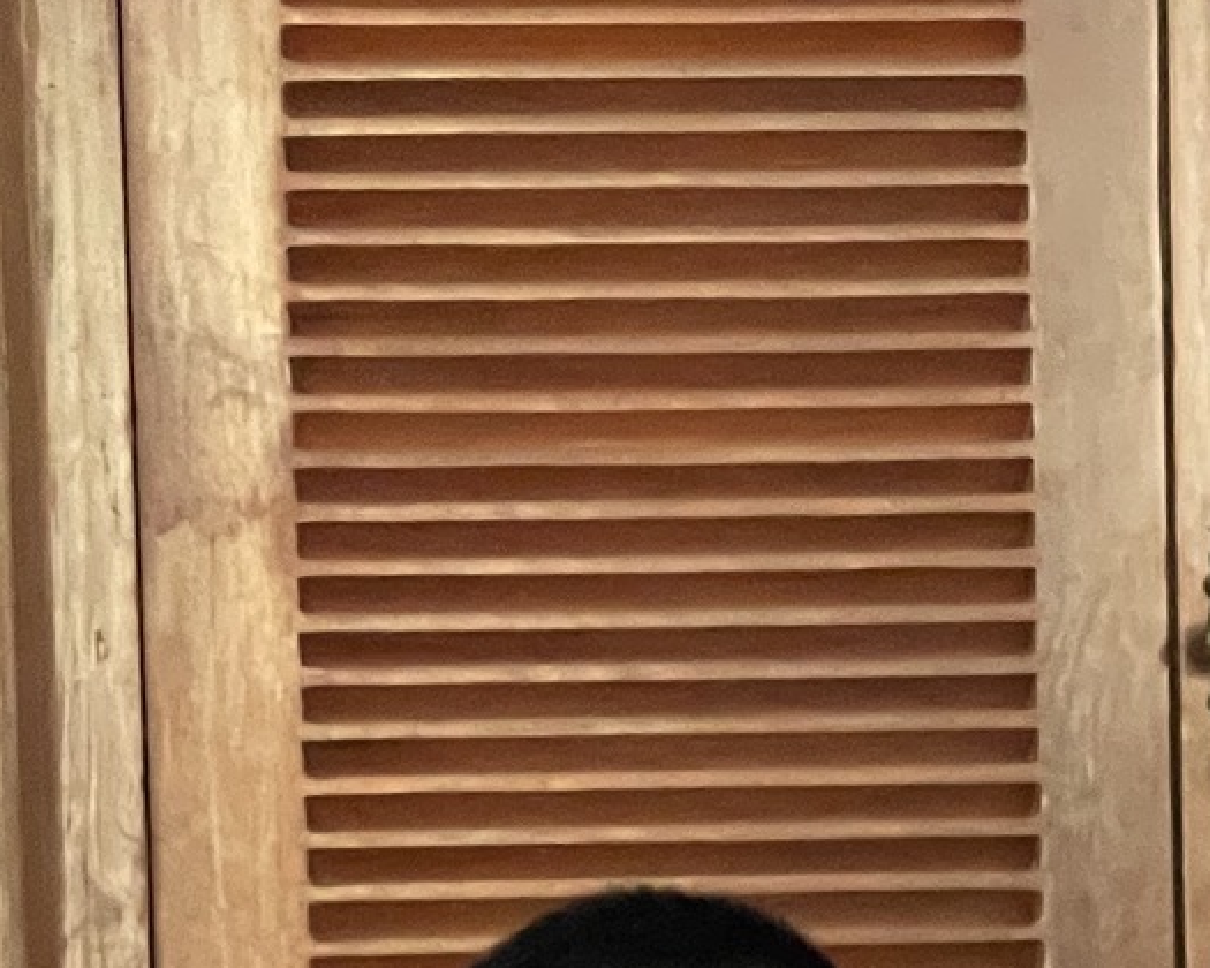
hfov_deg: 8.1
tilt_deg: -5.4
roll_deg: +2.2
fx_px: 8523
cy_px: 1715
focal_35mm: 238
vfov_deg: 6.4
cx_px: 567
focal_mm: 7.5
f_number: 2.2
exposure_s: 1/25
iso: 800
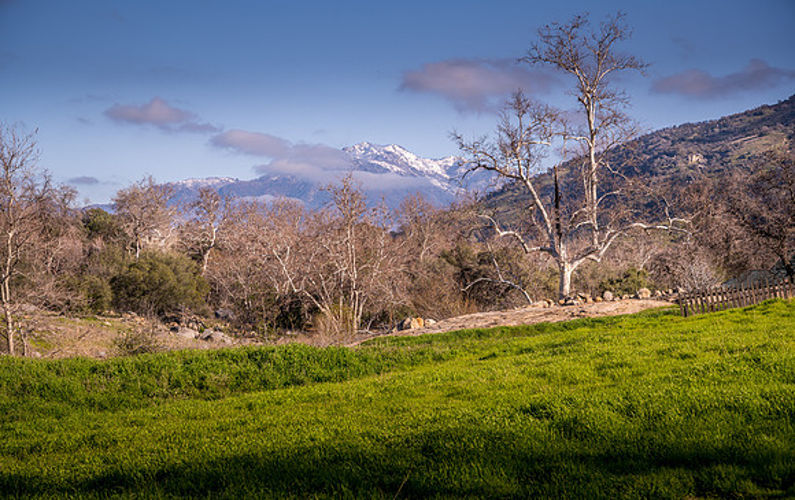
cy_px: 265
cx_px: 398
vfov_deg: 18.4
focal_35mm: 71
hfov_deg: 28.8
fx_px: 1546
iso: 72
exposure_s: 1/80
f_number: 8
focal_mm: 70
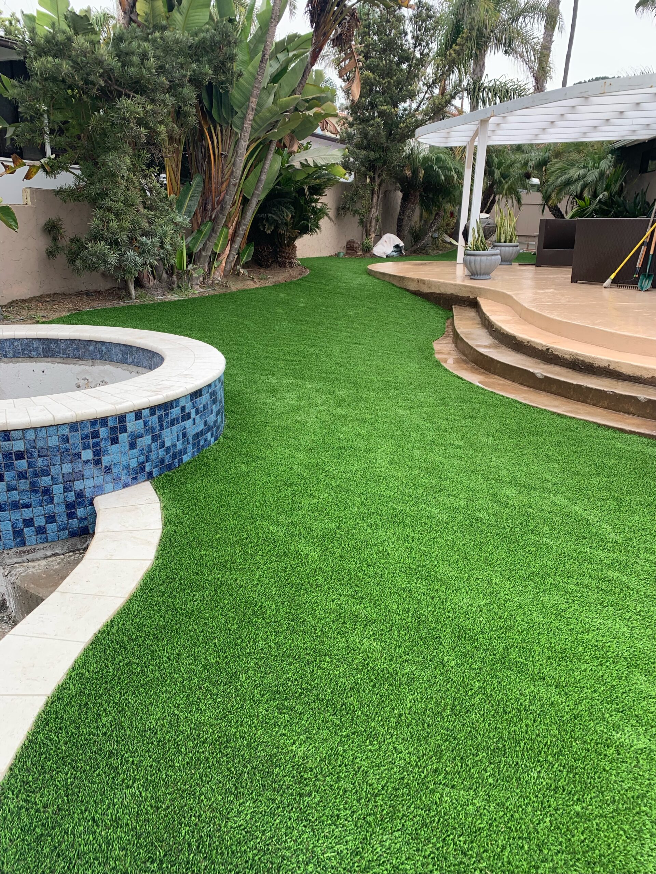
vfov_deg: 67.3
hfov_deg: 53.1
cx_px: 328
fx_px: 657
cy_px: 437
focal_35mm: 26
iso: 25
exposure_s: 1/124
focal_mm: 4.25
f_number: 1.8
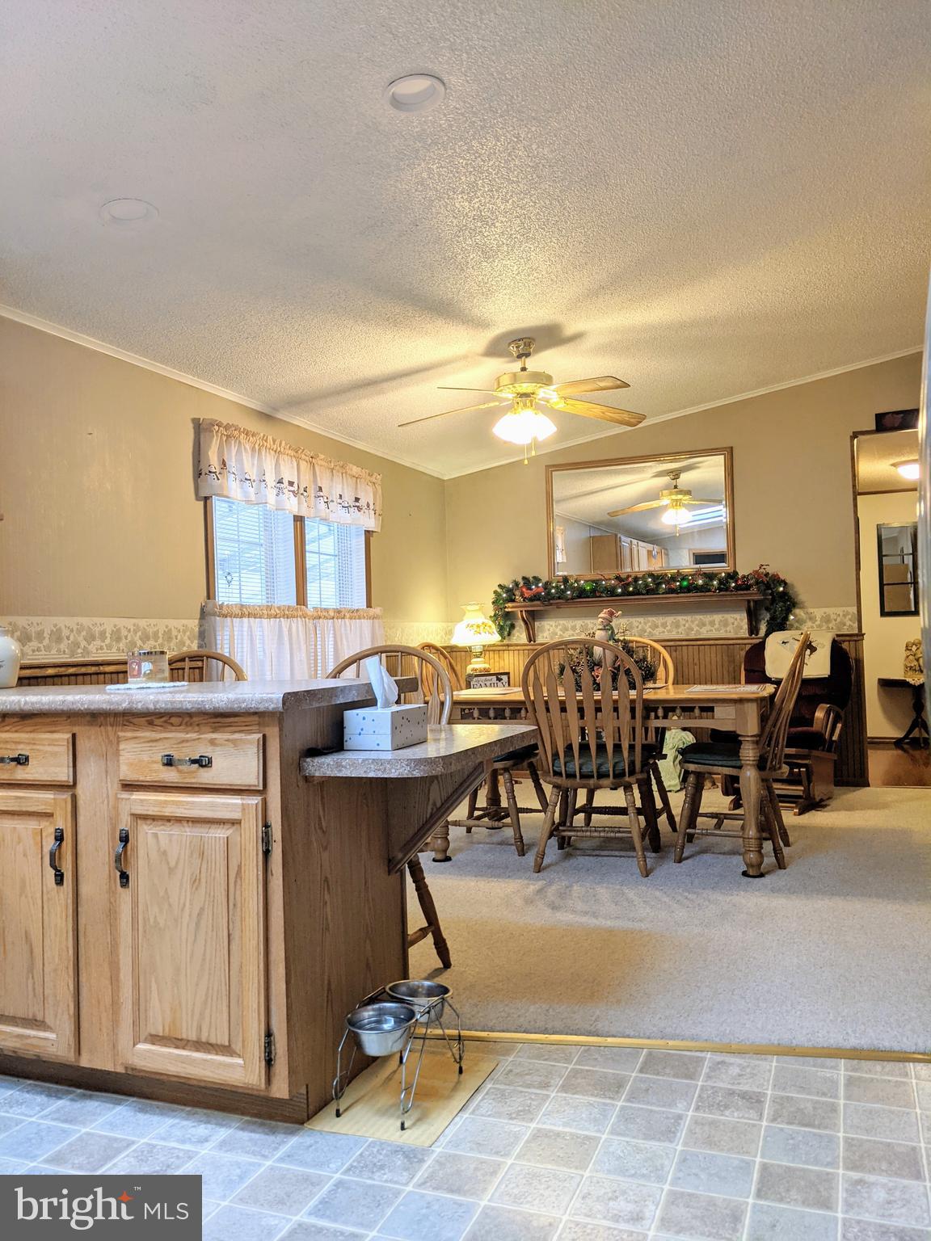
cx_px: 466
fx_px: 968
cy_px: 620
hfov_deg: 51.4
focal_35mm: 27
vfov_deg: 65.3
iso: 56
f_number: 1.73
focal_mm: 4.38
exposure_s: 1/40
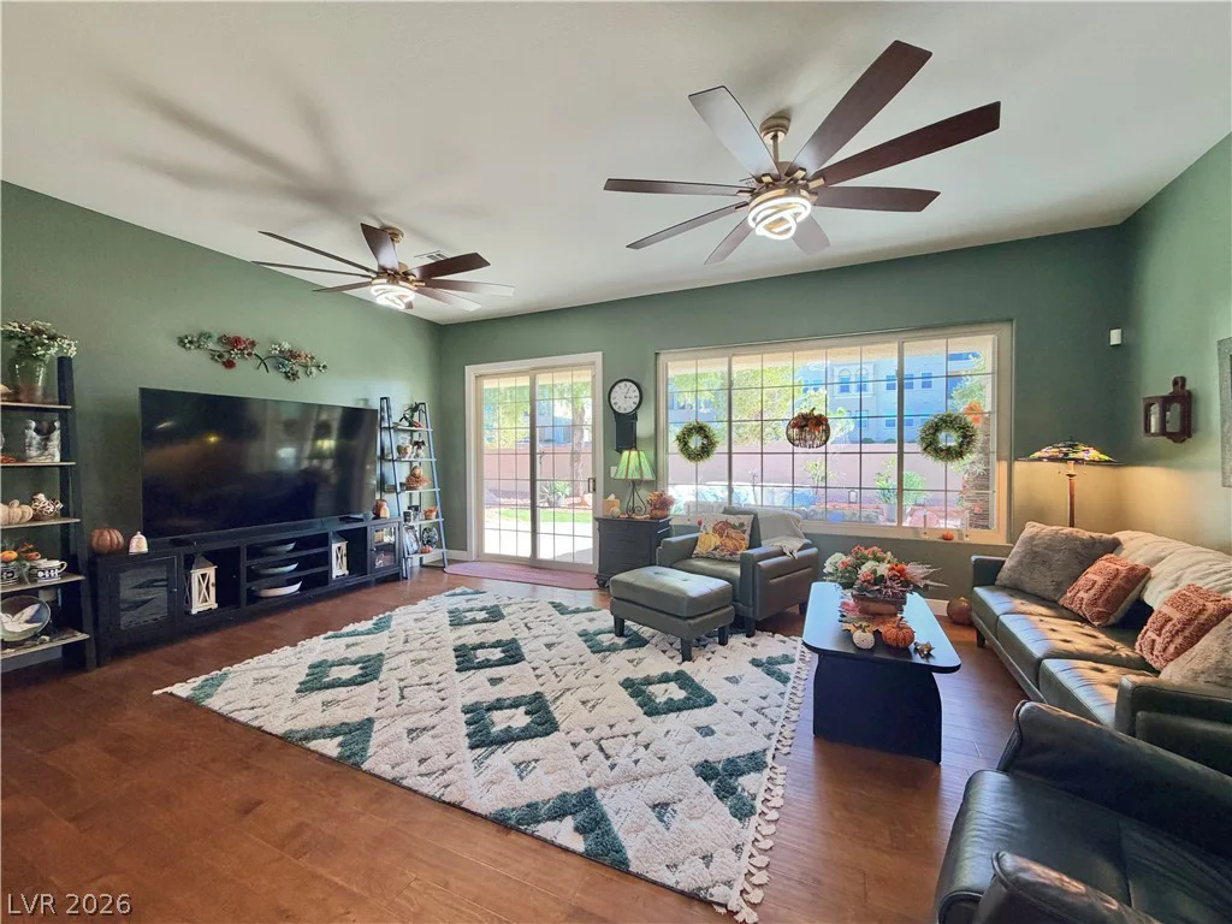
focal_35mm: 14
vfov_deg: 85.7
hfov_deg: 102.1
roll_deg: +0.2
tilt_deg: -0.1
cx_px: 616
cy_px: 462
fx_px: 498
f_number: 2.2
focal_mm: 2.22
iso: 250
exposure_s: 1/120
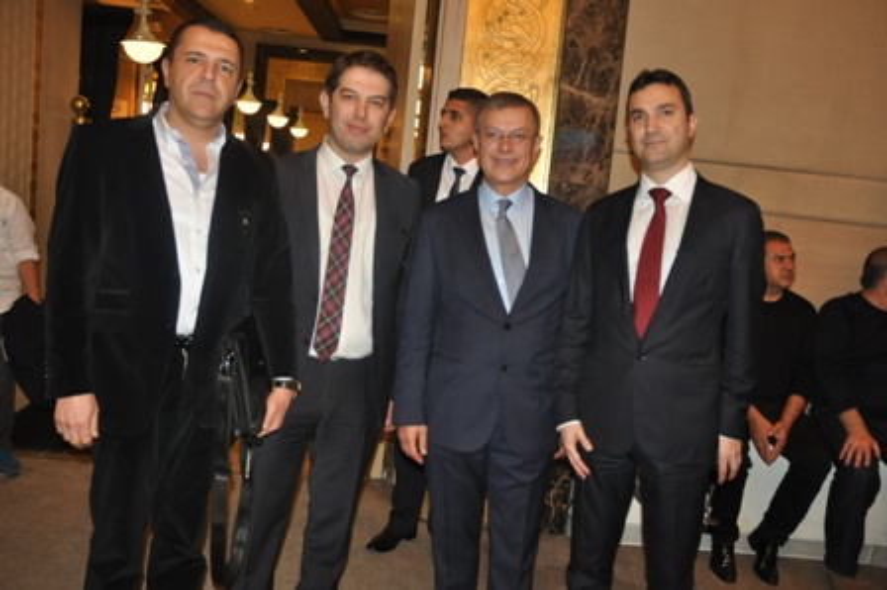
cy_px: 295
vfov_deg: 36.8
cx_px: 444
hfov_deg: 53.2
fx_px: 886
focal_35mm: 36
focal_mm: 24
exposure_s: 1/60
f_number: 3.8
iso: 800
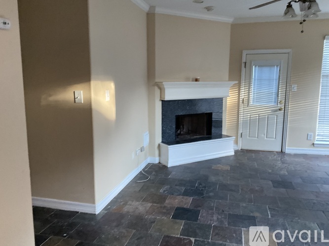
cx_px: 164
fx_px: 276
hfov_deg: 61.7
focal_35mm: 29
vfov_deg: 48.2
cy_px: 123
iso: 125
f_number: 1.8
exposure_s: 1/60
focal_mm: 3
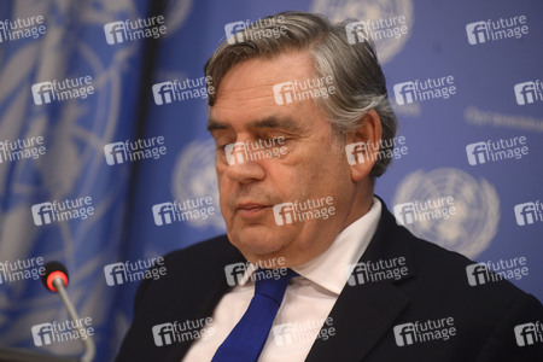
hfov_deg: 10.3
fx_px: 3016
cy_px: 181
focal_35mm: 200
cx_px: 272
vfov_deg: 6.9
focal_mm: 200
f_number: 3.5
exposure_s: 1/500
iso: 1600
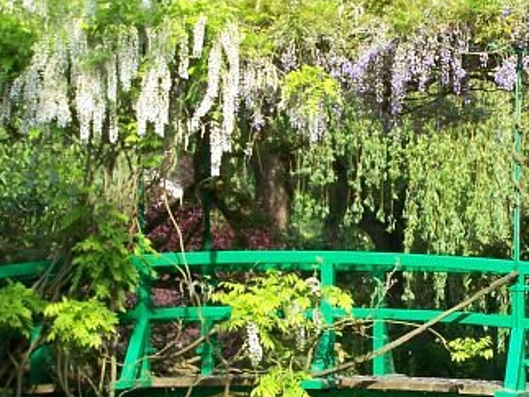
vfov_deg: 8.0
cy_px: 294
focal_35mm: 186
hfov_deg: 10.6
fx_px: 2841
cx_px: 437
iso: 64
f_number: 3.2
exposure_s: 1/320
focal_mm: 12.4
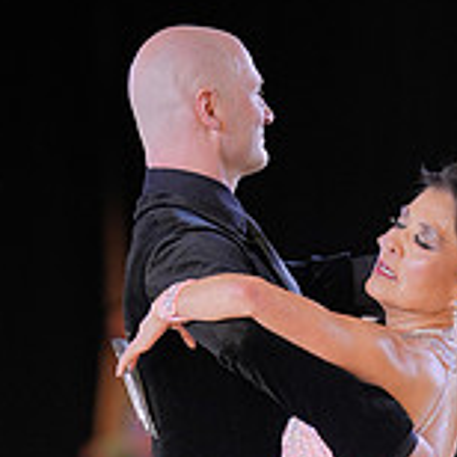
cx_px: 269
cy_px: 674
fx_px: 6796
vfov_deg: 3.8
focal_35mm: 455
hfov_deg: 3.9
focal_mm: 142
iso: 1000
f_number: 2
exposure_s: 1/500
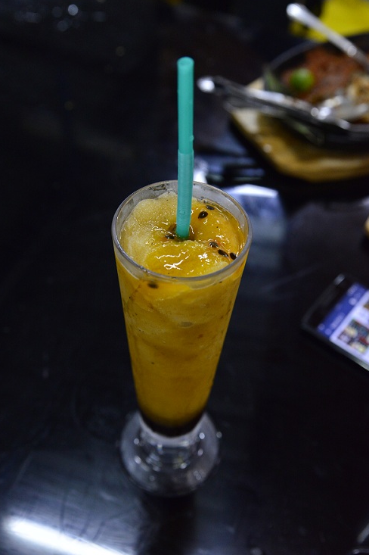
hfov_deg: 28.6
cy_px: 281
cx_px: 185
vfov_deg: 41.9
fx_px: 723
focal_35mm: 47
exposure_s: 1/30
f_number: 5.6
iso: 2500
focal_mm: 46
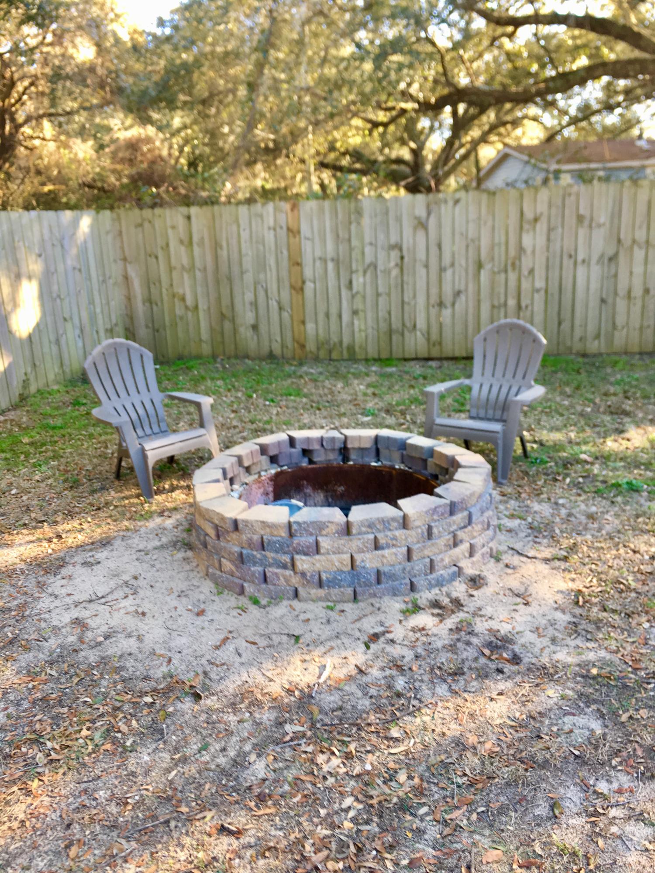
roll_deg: +2.7
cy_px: 436
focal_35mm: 29
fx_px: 732
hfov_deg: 48.2
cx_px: 328
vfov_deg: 61.7
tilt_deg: -15.2
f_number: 2.2
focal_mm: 4.15
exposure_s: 1/60
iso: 32
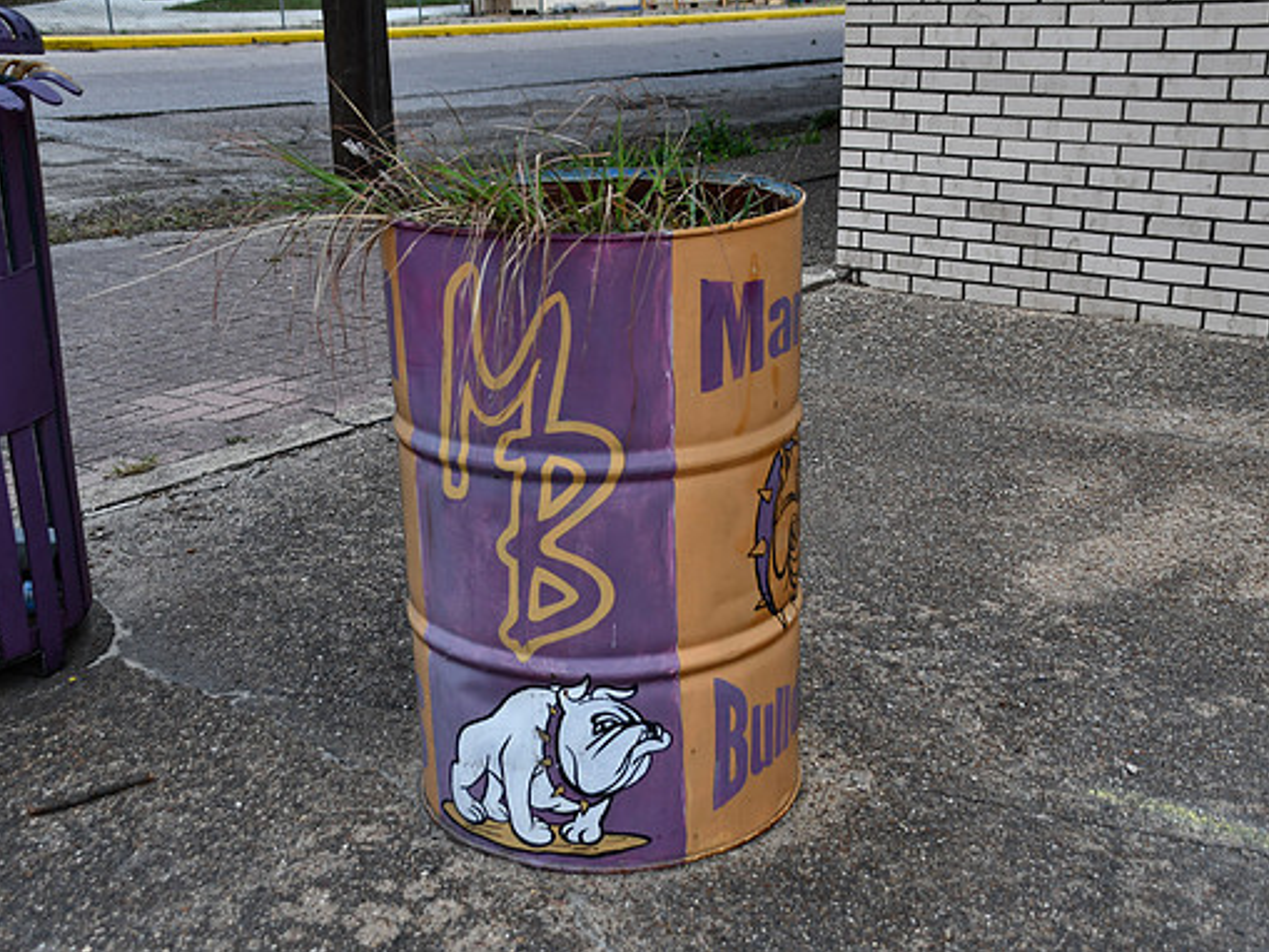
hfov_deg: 41.2
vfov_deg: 31.5
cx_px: 656
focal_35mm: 46
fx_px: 1687
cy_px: 472
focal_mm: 28
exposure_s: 1/250
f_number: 4.5
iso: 400
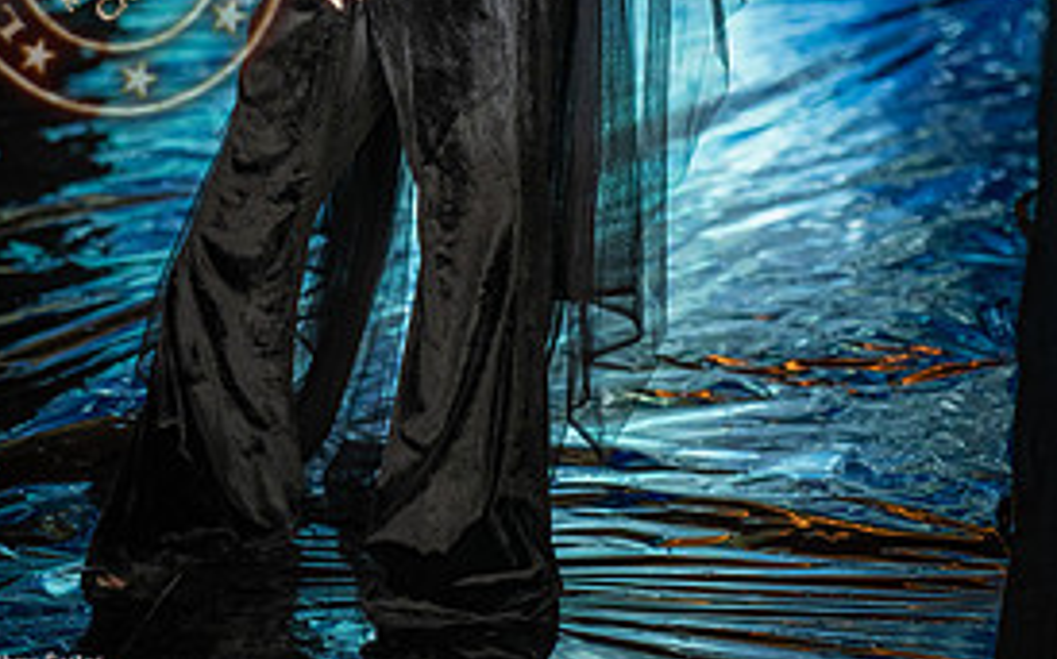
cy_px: -143
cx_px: 494
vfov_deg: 6.7
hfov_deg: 10.8
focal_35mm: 194
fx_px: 5586
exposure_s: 1/640
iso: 1600
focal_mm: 116
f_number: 2.8
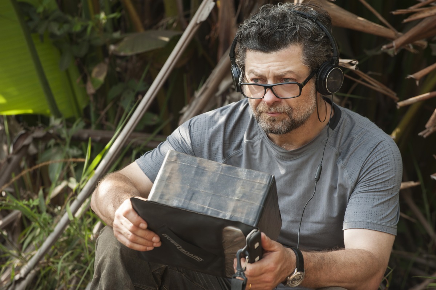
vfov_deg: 6.9
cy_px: 145
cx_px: 218
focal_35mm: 200
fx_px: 2420
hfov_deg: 10.3
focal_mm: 200
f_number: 5.6
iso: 400
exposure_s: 1/400
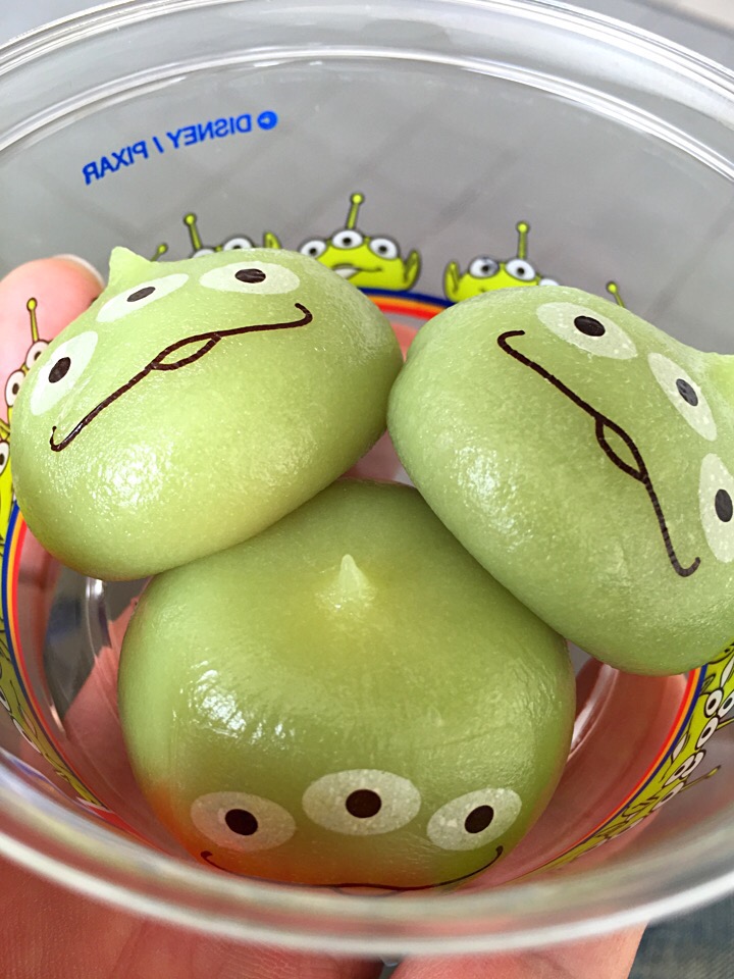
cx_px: 367
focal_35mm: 29
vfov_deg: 61.7
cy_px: 490
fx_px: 820
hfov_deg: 48.2
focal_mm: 4.15
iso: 50
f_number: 2.2
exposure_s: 1/120
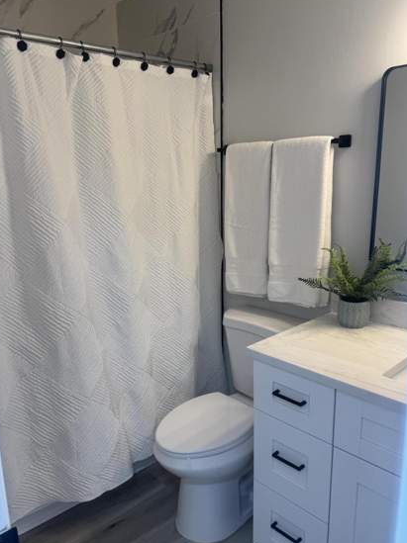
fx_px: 439
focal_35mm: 28
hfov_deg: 49.7
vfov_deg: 63.5
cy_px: 278
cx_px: 190
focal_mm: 6.76
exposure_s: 1/120
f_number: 1.78
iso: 64
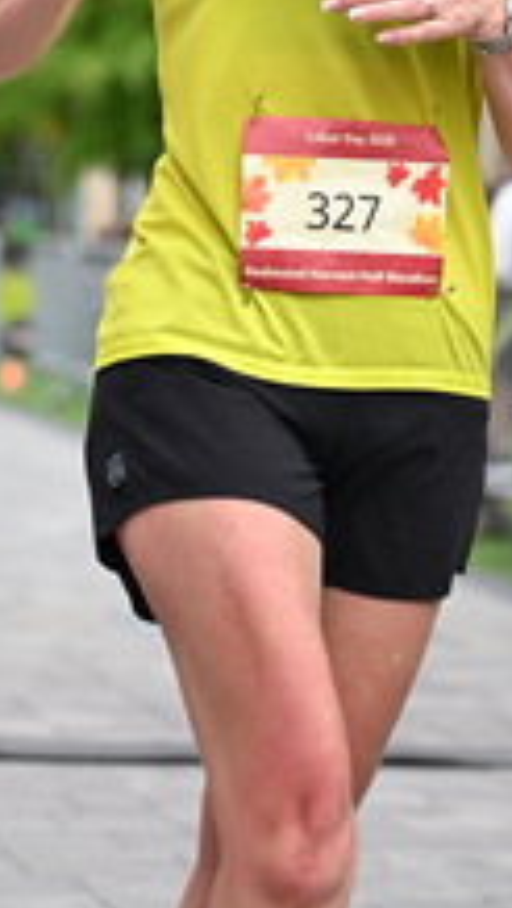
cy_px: 0
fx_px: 4455
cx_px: 114
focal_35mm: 185
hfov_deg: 6.6
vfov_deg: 11.5
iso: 640
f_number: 2.8
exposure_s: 1/1600
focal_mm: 70
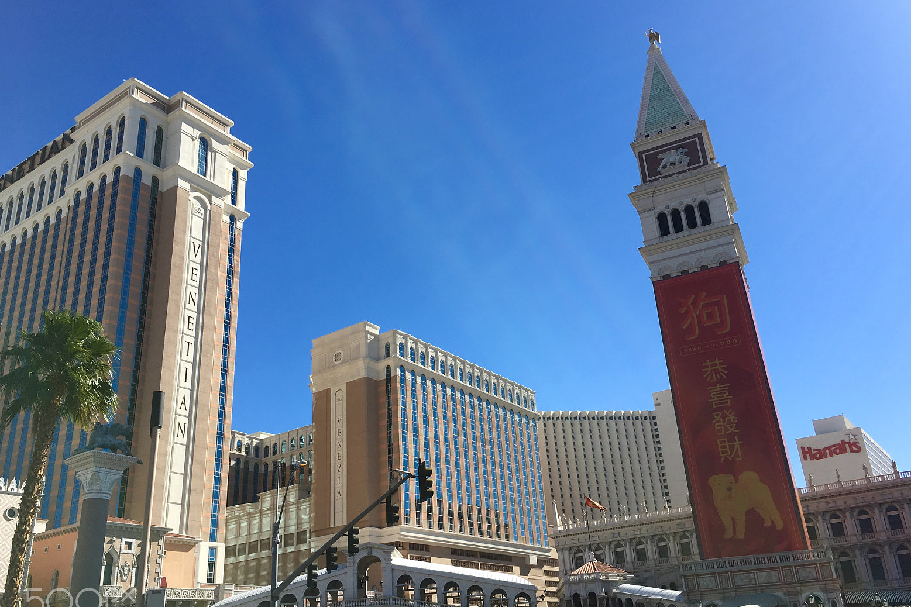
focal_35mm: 31
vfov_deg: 42.3
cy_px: 327
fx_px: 784
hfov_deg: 60.3
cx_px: 458
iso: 25
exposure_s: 1/1876
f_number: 2.2
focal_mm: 4.15
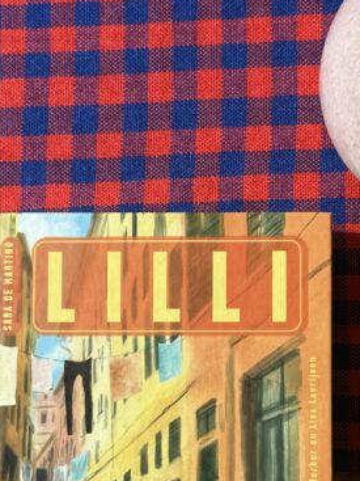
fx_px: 930
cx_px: 224
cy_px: 316
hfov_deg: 21.9
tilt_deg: -83.3
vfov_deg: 28.8
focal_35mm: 67
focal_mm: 6.76
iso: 80
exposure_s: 1/3145
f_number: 1.78
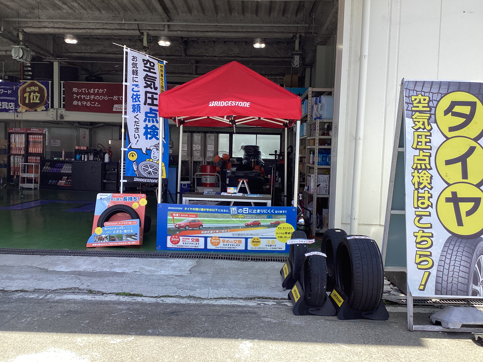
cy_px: 181
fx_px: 433
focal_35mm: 31
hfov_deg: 58.4
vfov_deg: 45.4
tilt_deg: -5.0
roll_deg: -2.5
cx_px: 242
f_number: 2.4
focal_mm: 3.3
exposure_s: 1/377
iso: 25
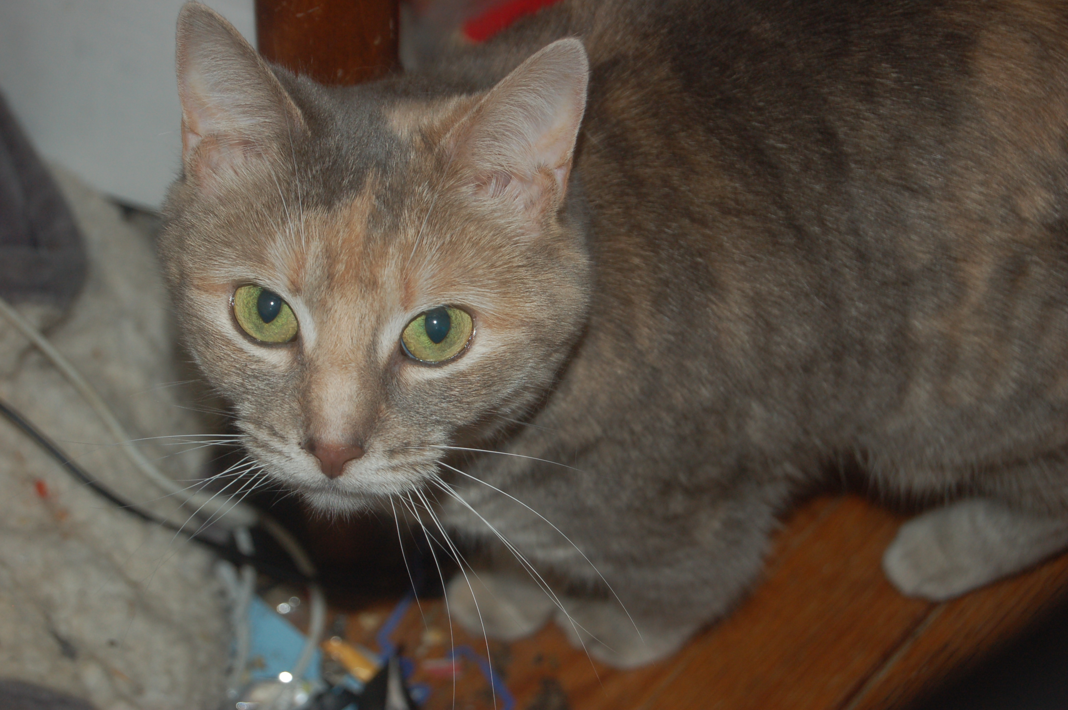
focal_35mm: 82
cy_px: 355
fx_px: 2445
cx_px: 534
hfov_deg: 24.6
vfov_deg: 16.5
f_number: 5.6
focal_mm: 55
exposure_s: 1/60
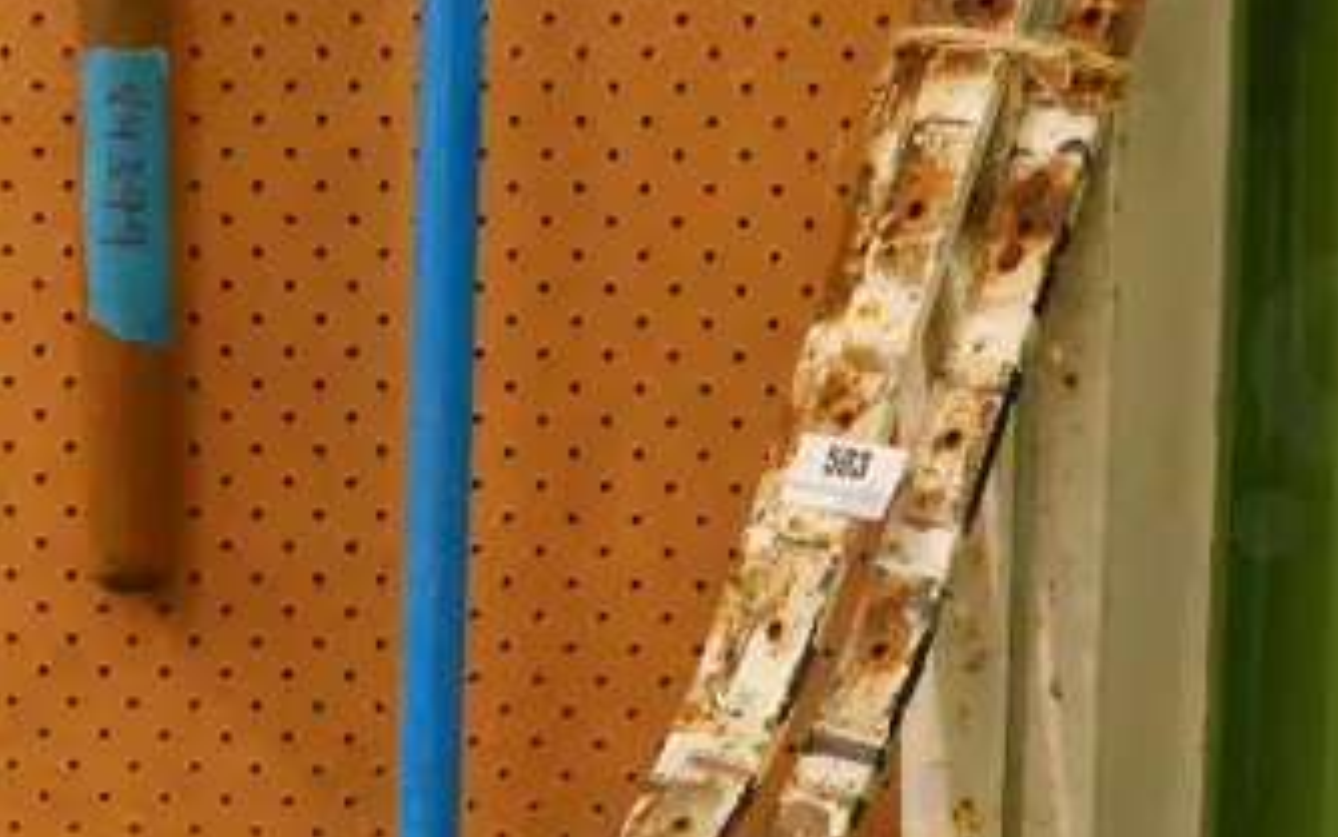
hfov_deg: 26.3
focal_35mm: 78
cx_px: 441
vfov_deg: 16.0
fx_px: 2845
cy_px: 1047
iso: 3200
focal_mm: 12
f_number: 3.7
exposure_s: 1/160
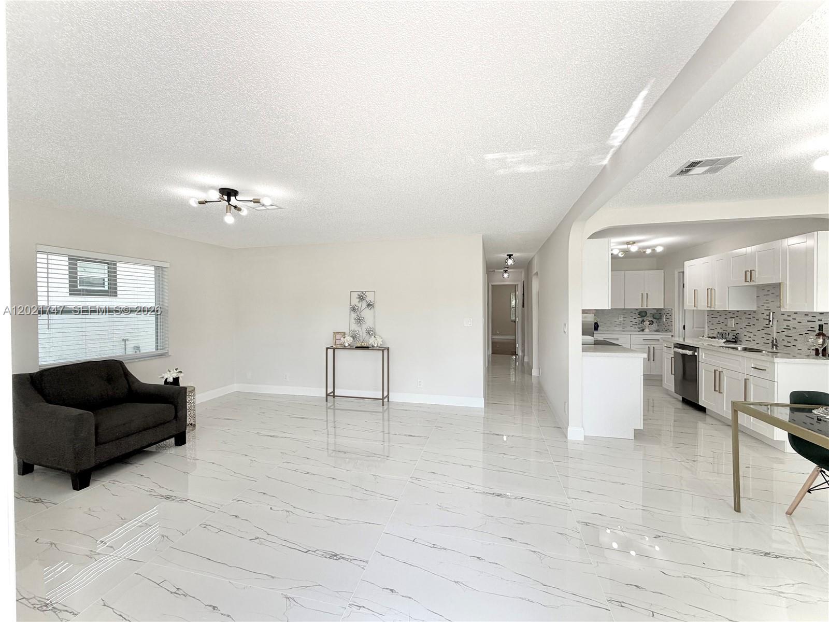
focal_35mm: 14
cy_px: 311
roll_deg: +0.4
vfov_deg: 85.7
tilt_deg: -0.2
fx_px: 335
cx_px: 414
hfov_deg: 102.1
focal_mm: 2.22
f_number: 2.2
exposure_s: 1/200
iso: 40
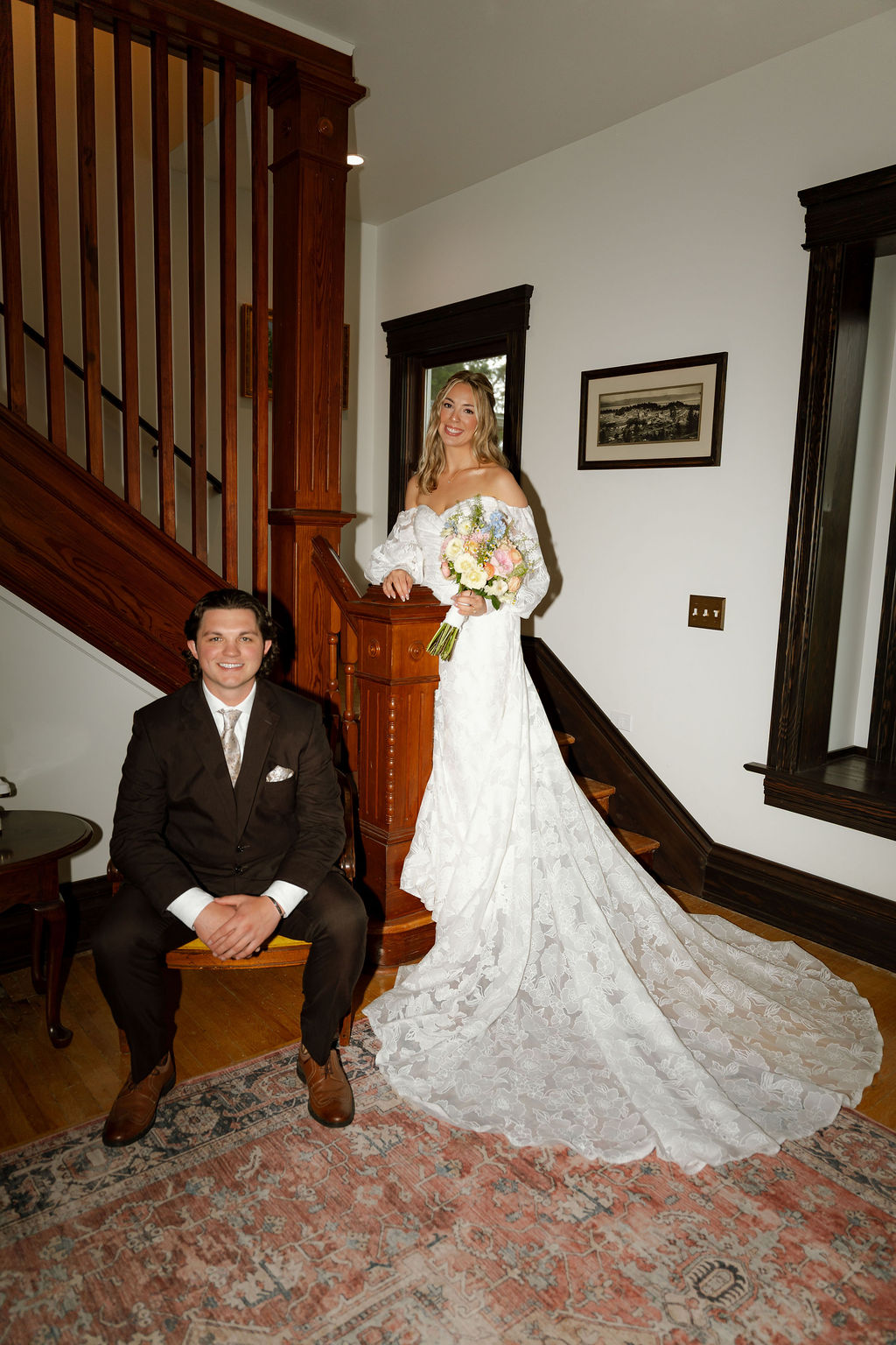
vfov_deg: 73.7
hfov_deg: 53.1
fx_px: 896
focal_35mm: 24
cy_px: 672
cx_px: 448
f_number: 2.8
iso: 250
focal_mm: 24
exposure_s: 1/250
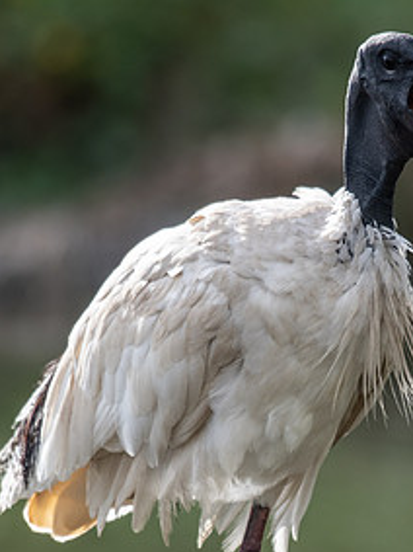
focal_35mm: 925
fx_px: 14726
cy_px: 405
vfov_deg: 2.1
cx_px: 320
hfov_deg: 1.6
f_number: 5.6
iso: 280
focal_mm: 400
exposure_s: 1/500
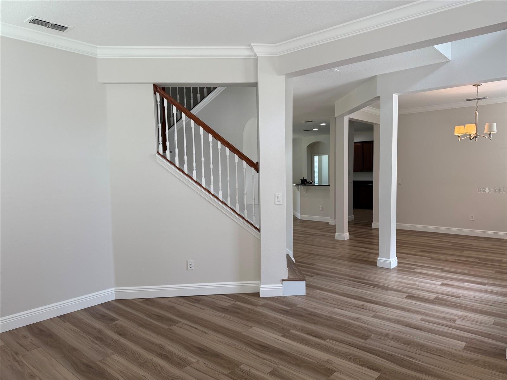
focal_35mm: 24
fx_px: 352
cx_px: 254
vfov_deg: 56.8
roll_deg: +0.3
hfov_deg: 71.6
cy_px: 190
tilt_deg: -4.0
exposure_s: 1/120
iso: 64
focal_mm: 6.76
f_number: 1.78
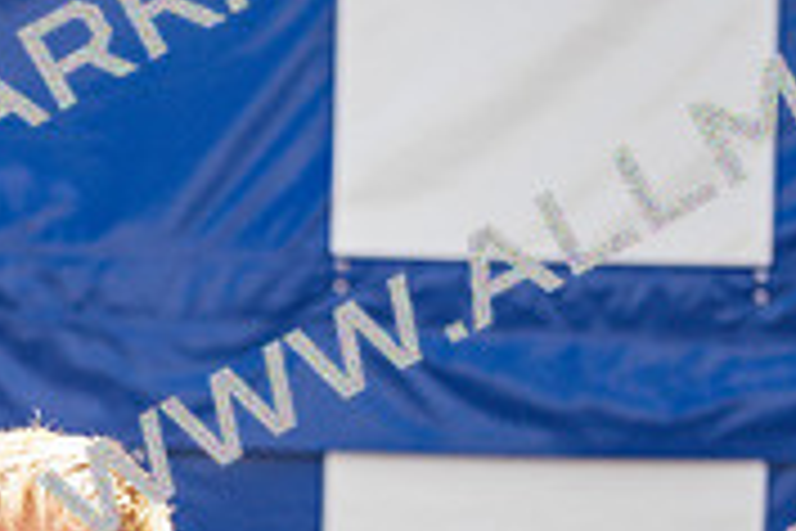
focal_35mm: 412
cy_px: 614
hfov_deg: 5.0
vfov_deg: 3.3
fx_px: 9109
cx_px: -288
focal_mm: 126
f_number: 4
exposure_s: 1/2500
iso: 320
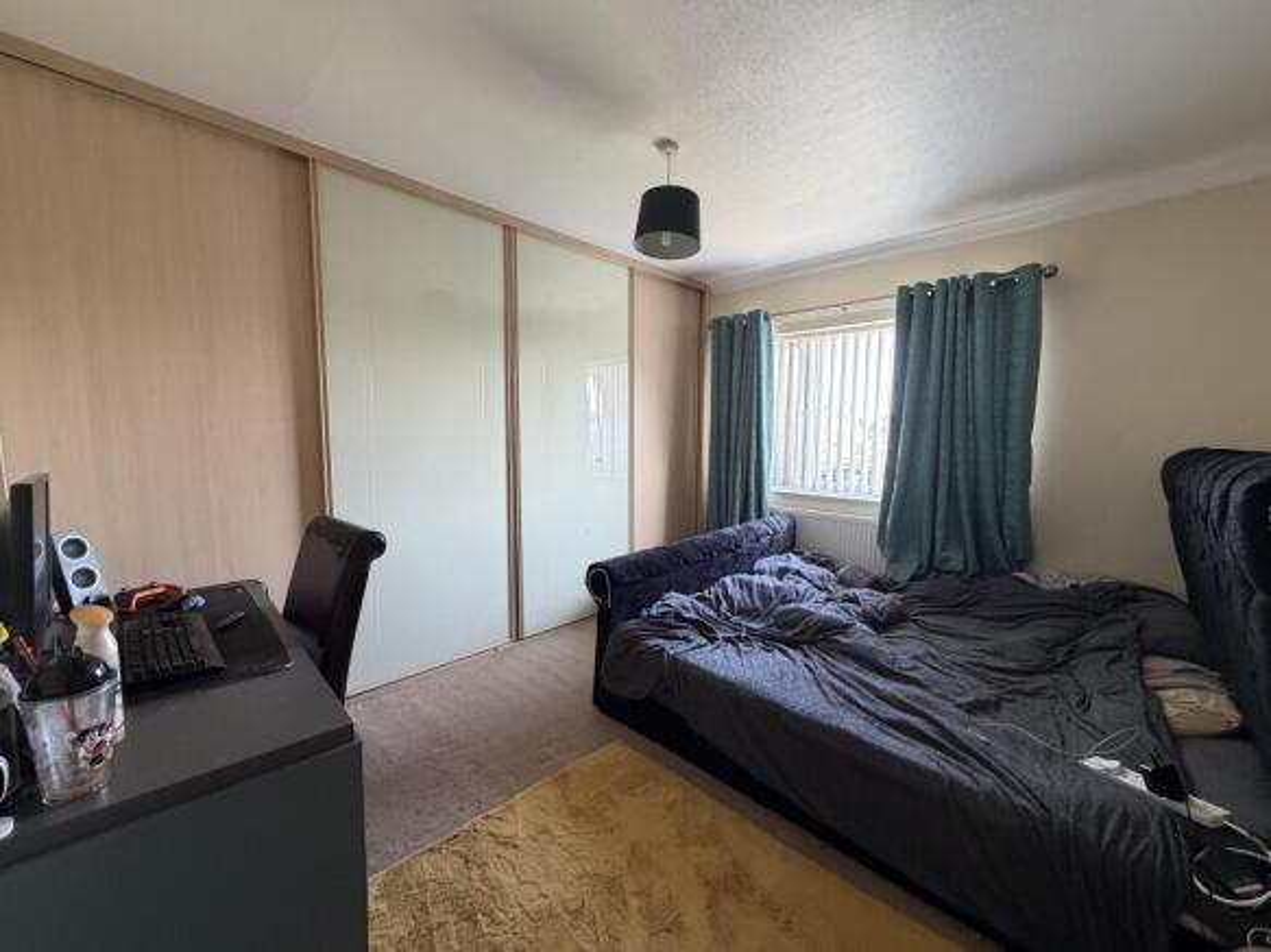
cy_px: 476
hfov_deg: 102.1
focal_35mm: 14
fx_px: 514
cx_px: 636
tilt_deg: -4.8
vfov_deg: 85.7
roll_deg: +0.1
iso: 320
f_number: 2.2
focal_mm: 2.22
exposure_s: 1/66
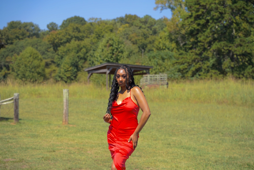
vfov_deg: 18.2
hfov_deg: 27.0
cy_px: 85
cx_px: 127
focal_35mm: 75
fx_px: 530
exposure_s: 1/640
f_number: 4.5
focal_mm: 75
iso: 100
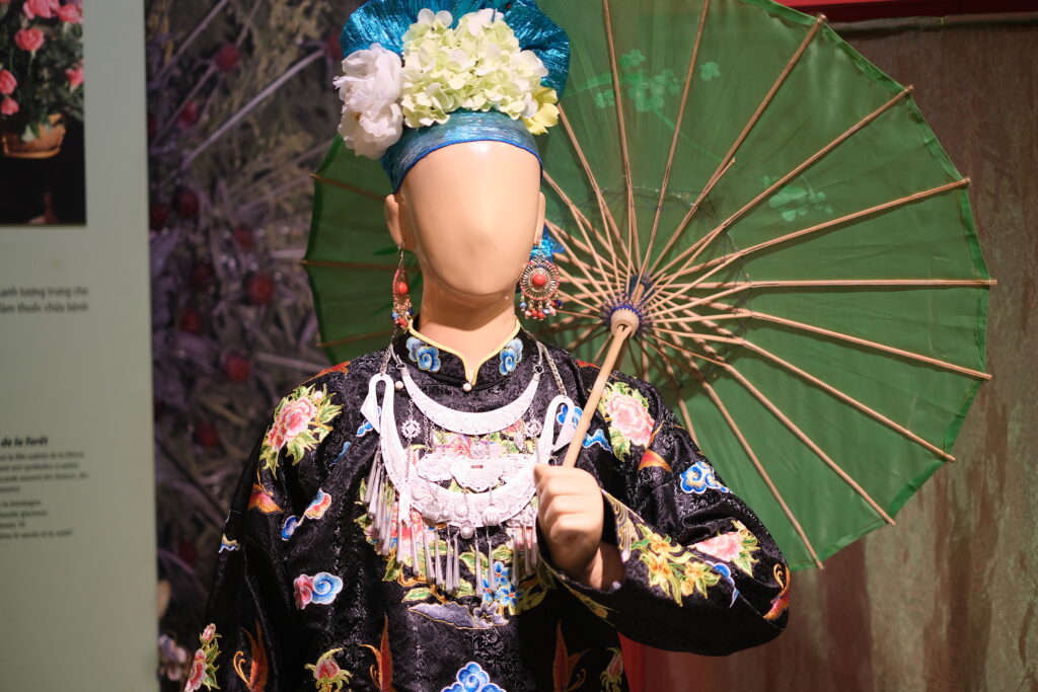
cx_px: 519
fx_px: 1528
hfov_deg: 37.5
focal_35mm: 53
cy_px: 346
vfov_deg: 25.5
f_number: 1.4
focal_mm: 35
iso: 320
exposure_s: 1/75
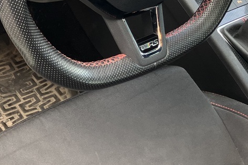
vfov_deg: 14.8
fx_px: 613
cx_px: 88
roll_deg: -5.9
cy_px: -33
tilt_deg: -32.2
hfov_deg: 22.8
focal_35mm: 89
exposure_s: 1/121
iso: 80
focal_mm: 3.99
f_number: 1.8
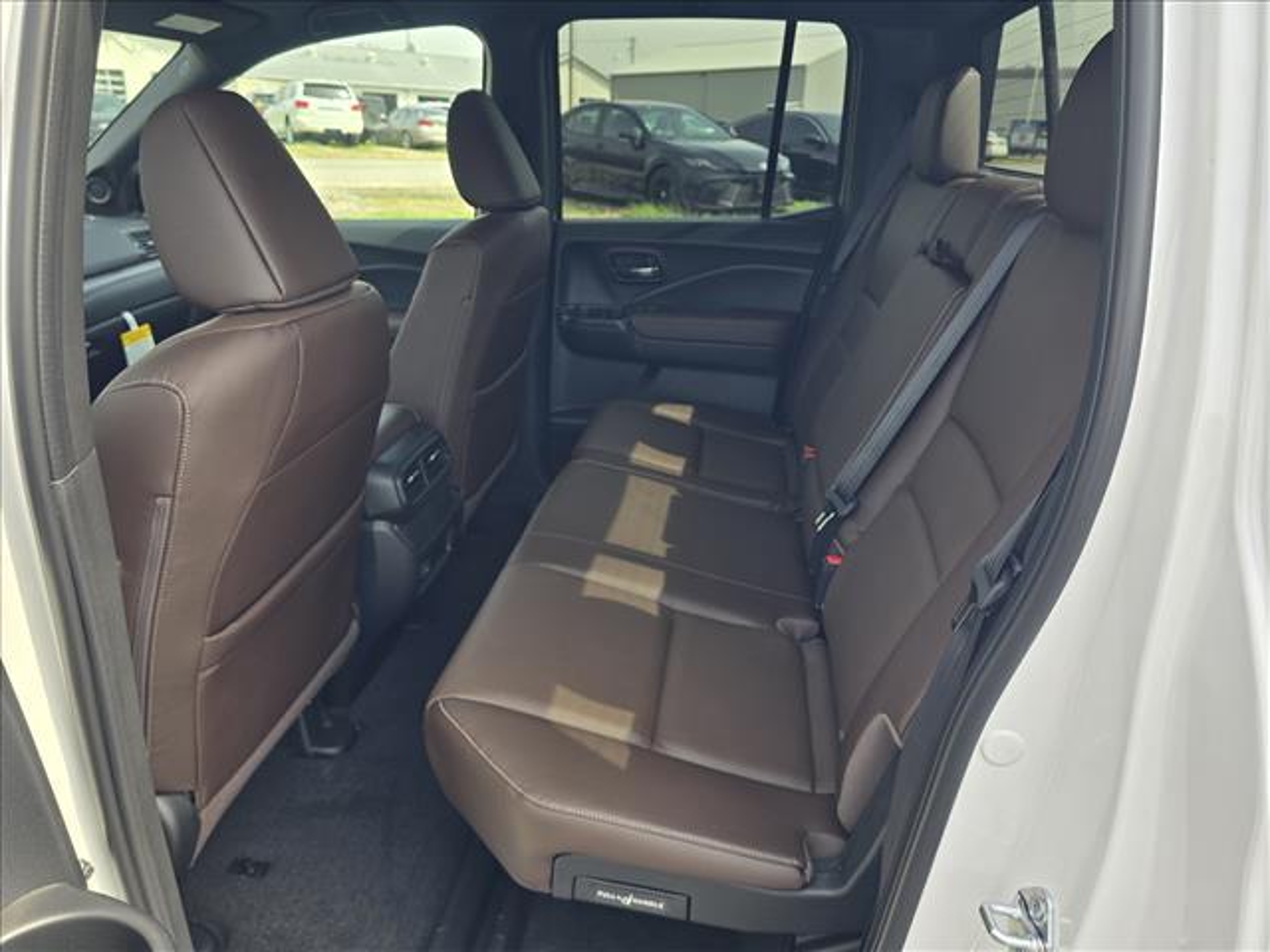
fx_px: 844
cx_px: 635
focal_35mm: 23
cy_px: 476
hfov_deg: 73.9
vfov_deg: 58.9
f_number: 1.7
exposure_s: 1/182
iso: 12
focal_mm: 6.3
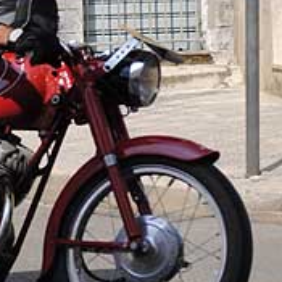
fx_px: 1373
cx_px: -19
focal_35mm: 149
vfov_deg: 11.7
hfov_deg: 11.6
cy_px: 92
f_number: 5.3
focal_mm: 42
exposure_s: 1/1000
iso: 200
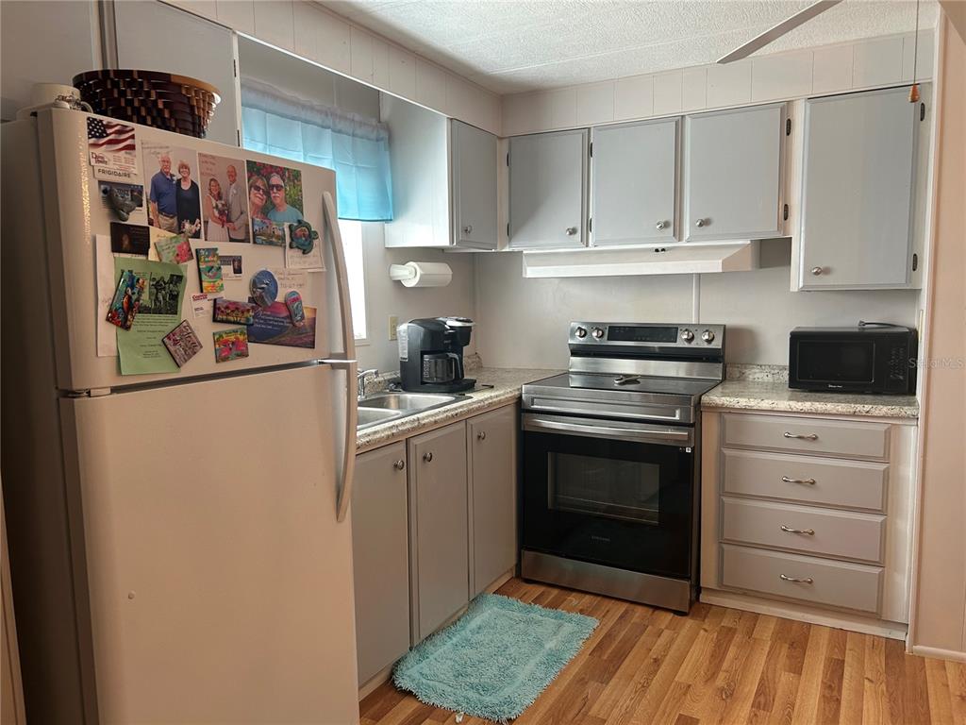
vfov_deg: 53.1
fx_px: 726
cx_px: 483
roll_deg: +1.0
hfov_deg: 67.3
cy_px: 362
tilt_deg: -6.7
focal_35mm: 26
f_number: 1.5
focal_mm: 5.7
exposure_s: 1/60
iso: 80
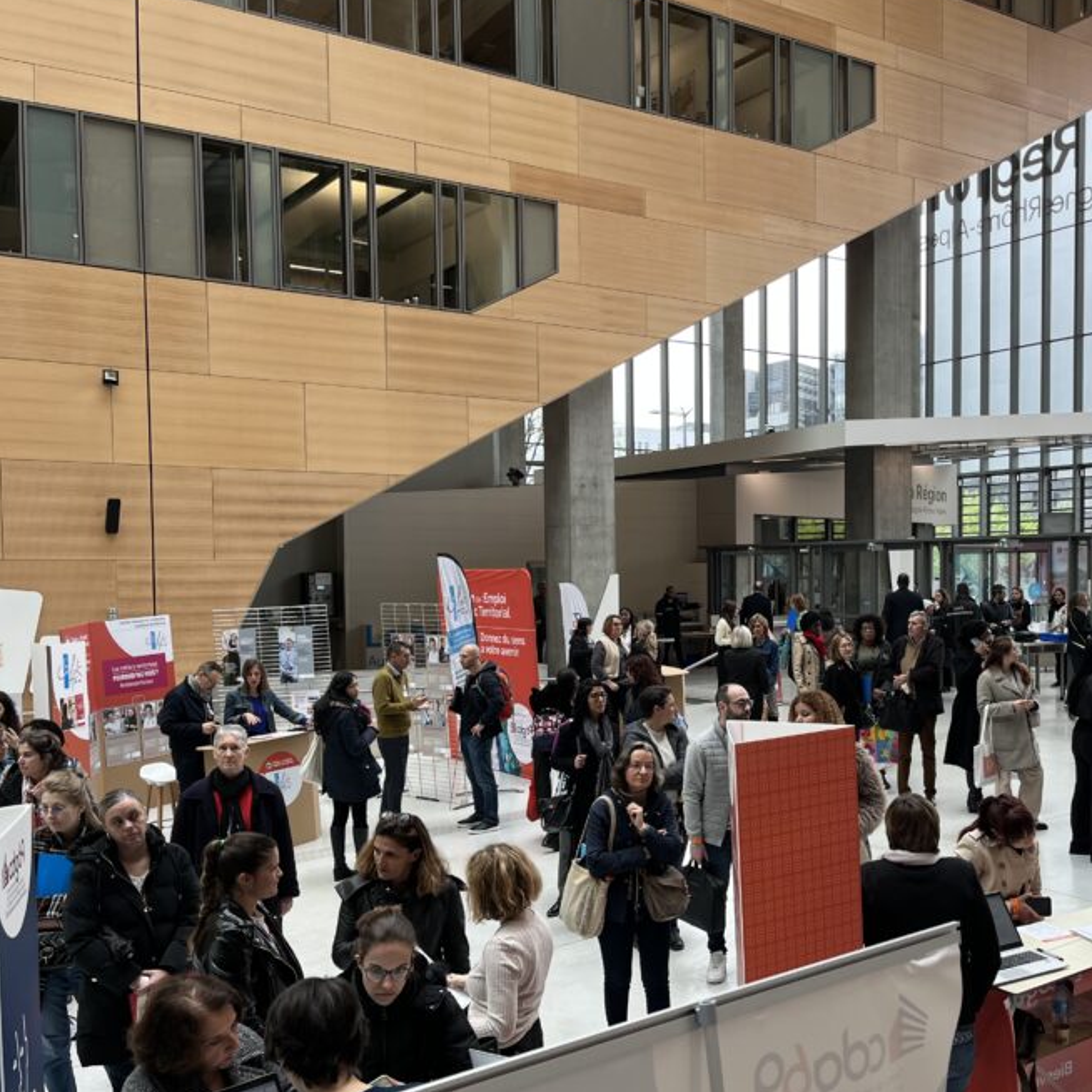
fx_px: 1285
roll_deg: +0.8
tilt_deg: -2.1
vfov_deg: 45.9
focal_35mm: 36
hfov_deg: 45.4
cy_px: 619
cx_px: 720
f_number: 1.6
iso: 40
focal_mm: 5.1
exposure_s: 1/100
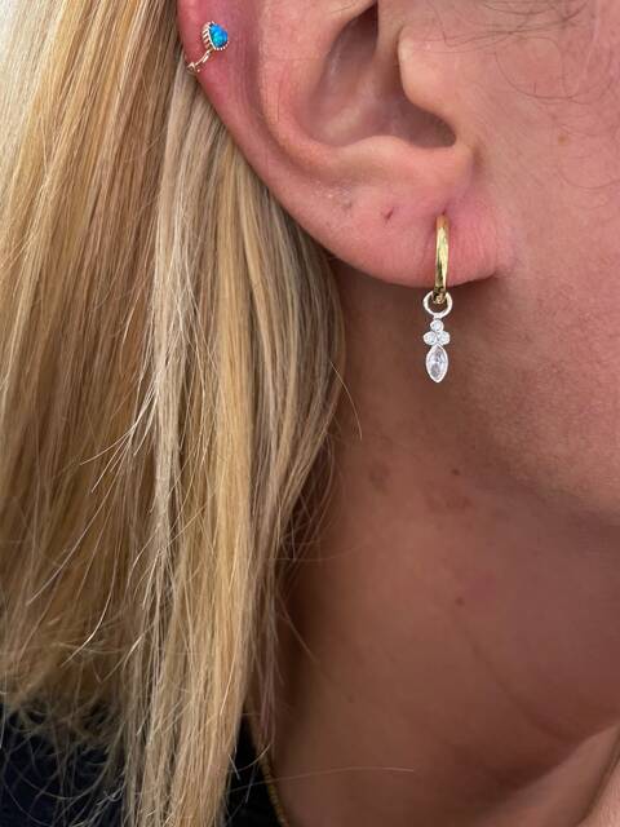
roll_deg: -2.2
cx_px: 310
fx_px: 621
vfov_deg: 67.3
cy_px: 414
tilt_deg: -0.4
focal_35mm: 26
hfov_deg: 53.1
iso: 125
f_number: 1.6
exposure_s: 1/50
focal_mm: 4.2
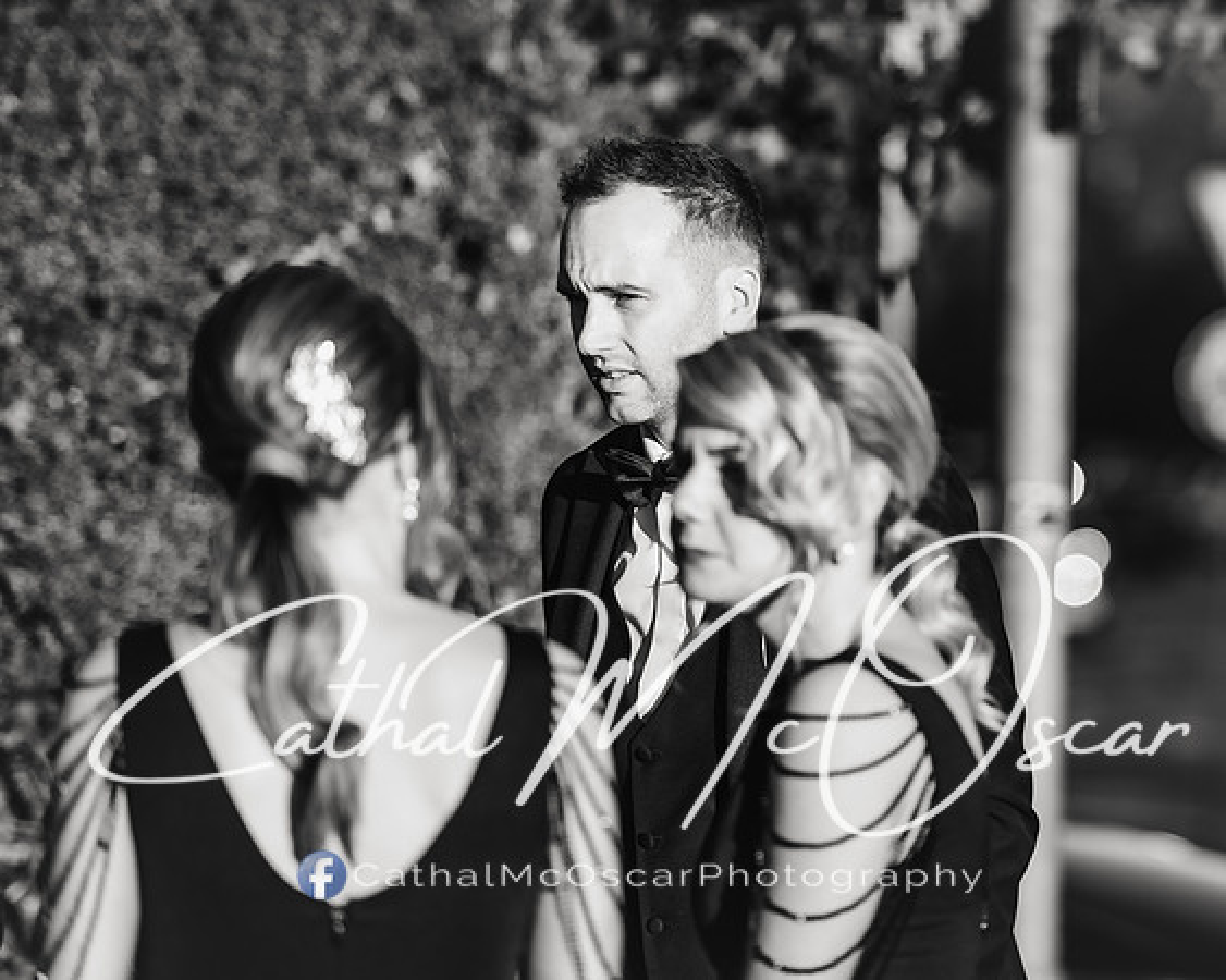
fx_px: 7731
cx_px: 760
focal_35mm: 213
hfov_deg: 9.1
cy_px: 400
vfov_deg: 7.3
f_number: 2.8
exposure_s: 1/2000
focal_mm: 160
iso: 200
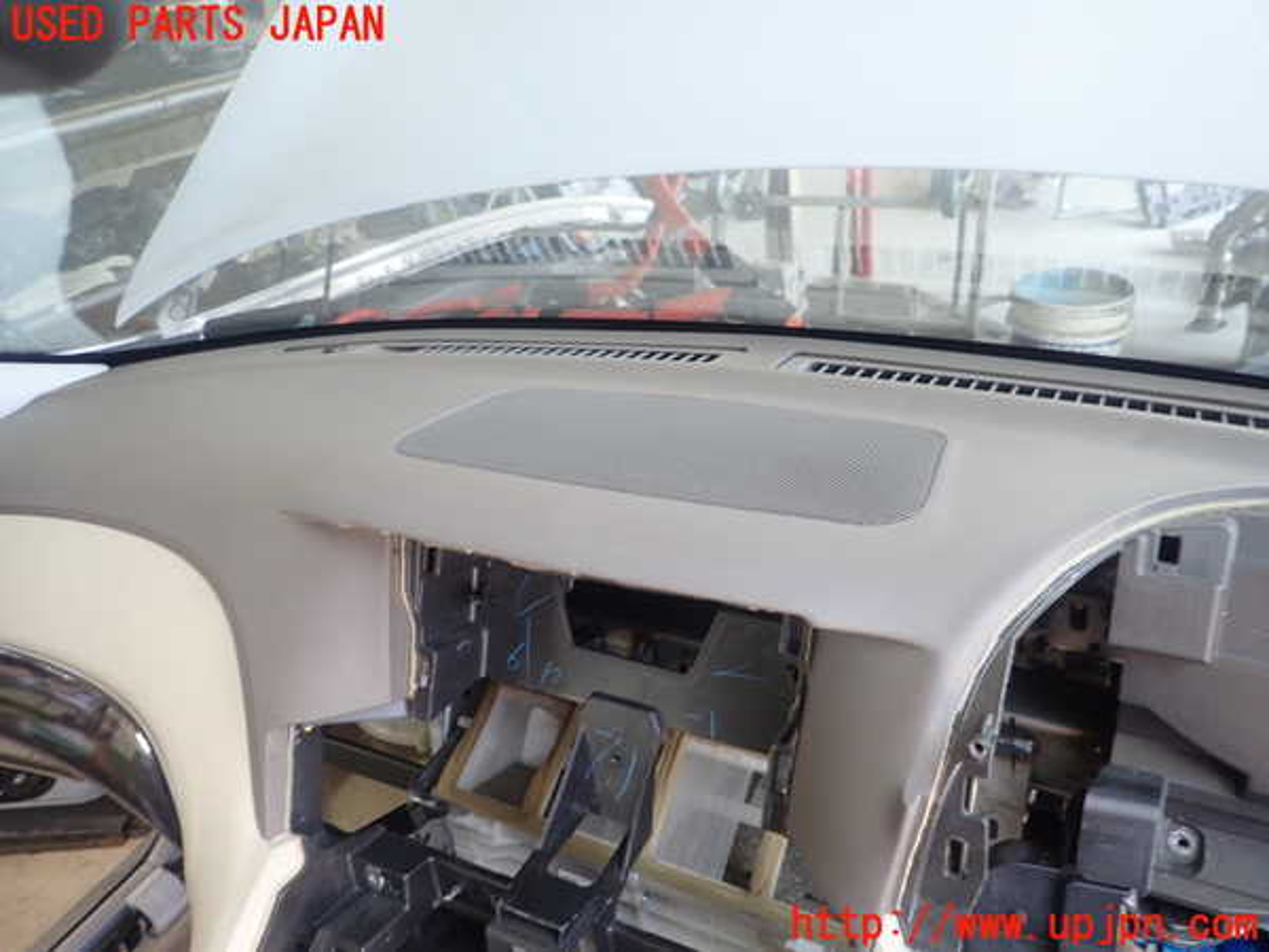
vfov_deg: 54.9
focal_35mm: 25
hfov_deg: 69.4
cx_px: 634
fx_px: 916
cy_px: 476
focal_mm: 4.5
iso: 200
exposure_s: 1/30
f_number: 2
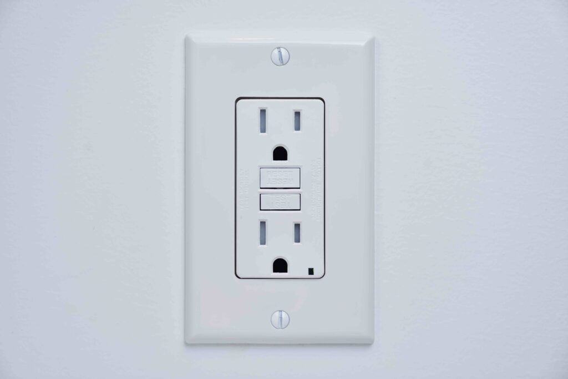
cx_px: 284
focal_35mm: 168
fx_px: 2651
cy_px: 190
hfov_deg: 12.2
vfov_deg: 8.2
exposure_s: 1/200
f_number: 10
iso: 100
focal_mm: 112
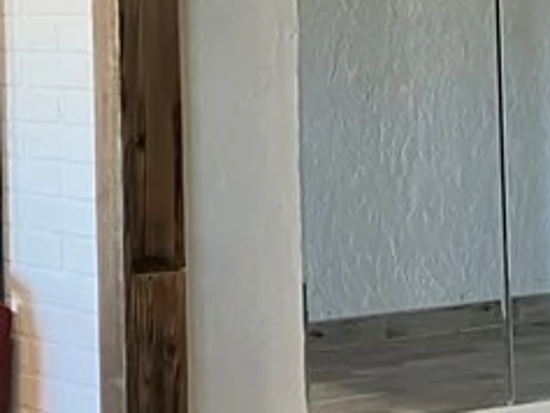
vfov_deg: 11.9
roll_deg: +0.2
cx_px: -397
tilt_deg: +5.4
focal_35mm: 121
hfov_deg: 14.6
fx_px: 1923
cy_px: -135
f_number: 1.8
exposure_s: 1/60
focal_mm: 3.99
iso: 125
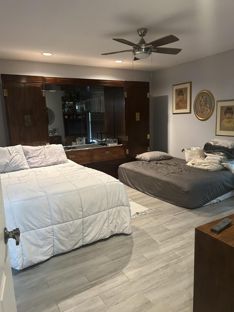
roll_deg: +2.2
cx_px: 117
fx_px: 234
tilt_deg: -9.4
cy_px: 156
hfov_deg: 53.1
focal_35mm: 26
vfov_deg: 67.3
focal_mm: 5.7
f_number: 1.5
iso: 500
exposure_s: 1/60
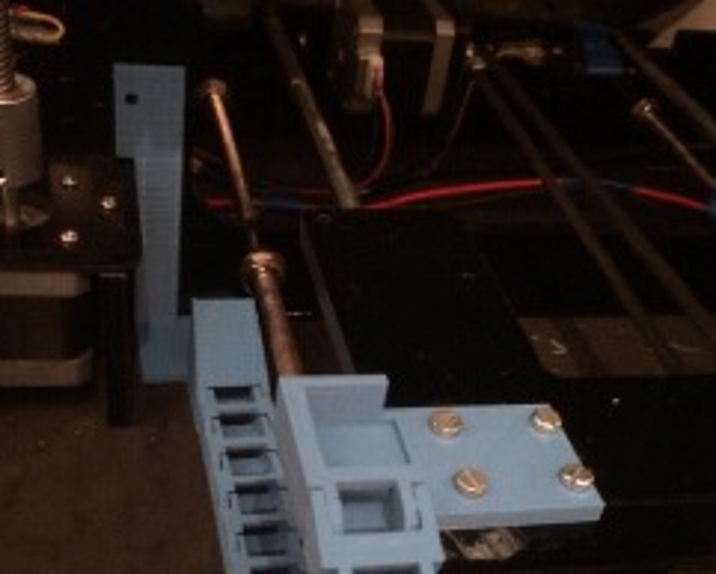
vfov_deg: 31.5
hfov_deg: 39.5
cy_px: 440
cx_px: 354
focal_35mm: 47
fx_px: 996
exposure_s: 1/17
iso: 640
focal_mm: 4.15
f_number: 2.2
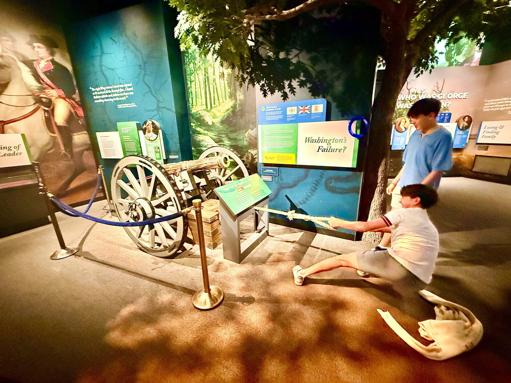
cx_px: 256
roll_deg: +1.8
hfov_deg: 102.1
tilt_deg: -16.5
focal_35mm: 14
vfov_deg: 85.7
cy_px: 192
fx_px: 207
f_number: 2.2
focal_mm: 2.22
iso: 1250
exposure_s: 1/46
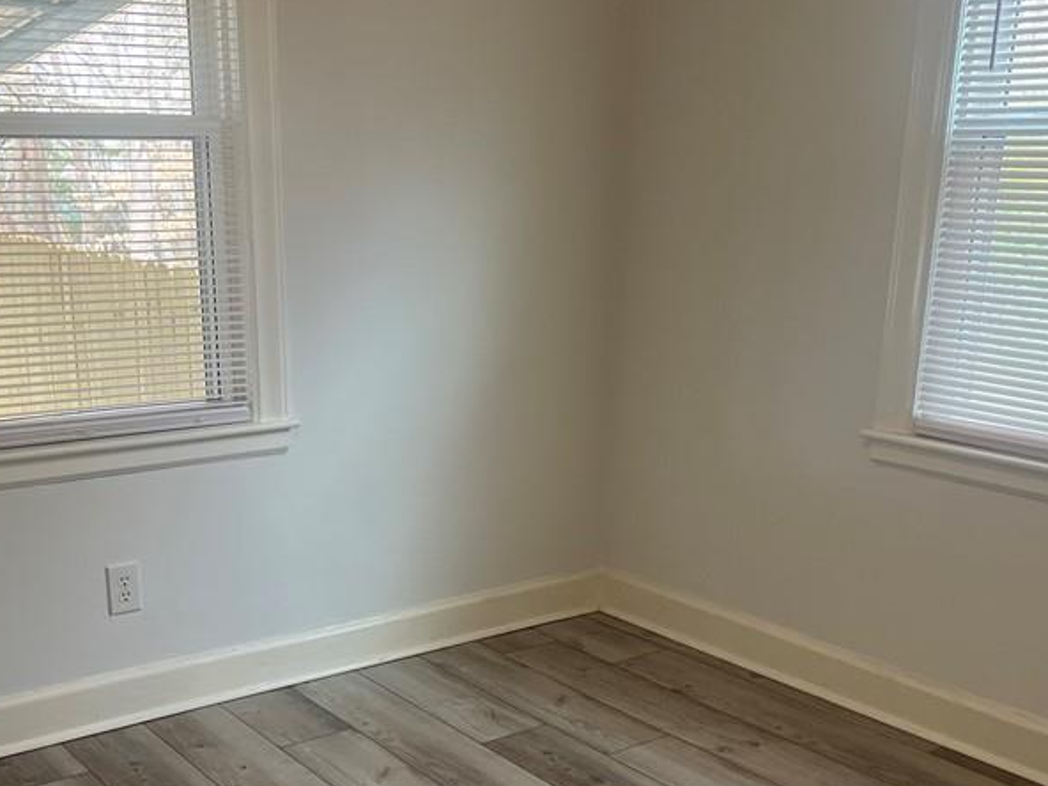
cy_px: 582
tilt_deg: -15.8
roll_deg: -0.8
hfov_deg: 41.8
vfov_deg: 31.6
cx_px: 402
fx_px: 1362
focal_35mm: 45
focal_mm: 5.7
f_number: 1.5
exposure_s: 1/120
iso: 125
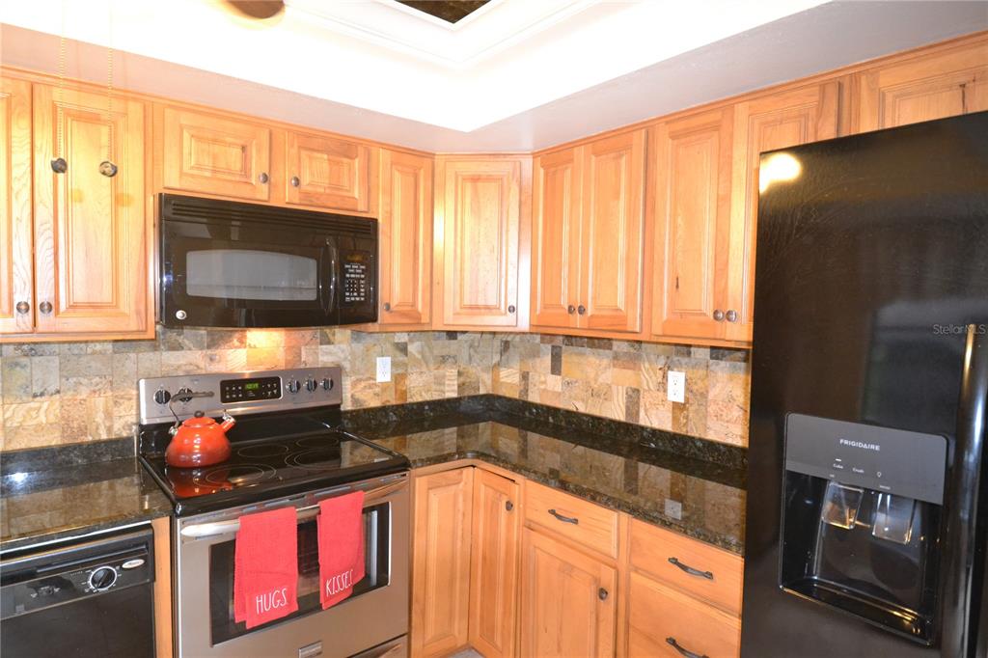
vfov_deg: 63.2
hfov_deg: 85.4
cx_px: 494
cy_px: 329
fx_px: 535
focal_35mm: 20
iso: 3200
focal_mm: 13
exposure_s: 1/60
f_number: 3.8
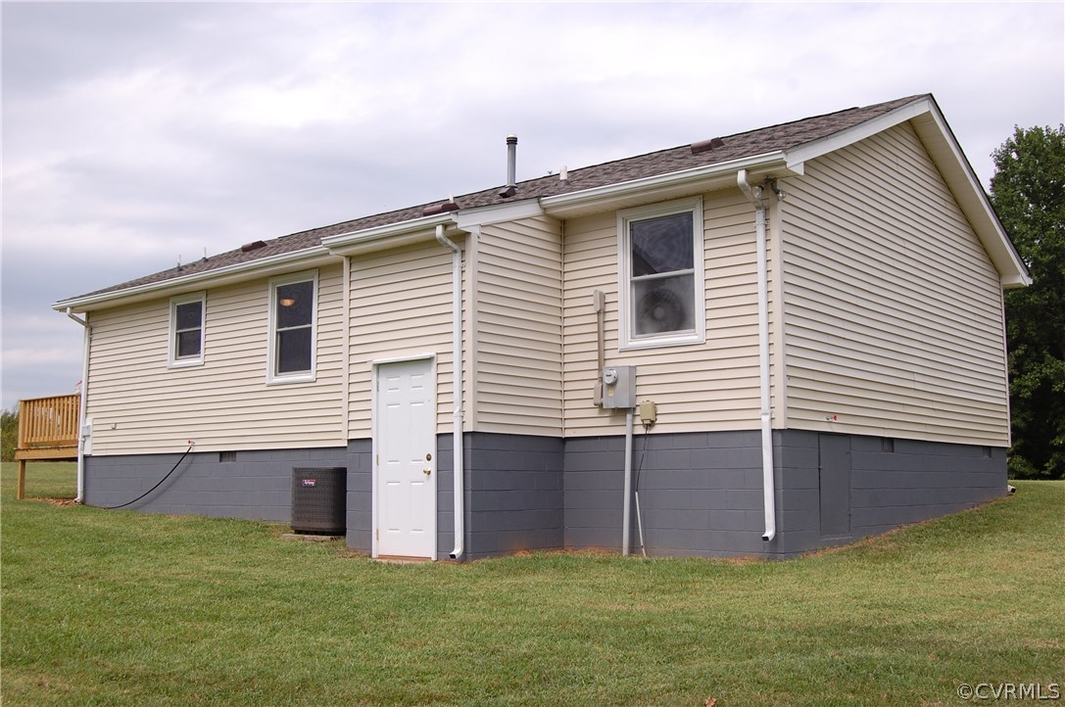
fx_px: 1152
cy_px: 354
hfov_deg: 49.6
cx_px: 532
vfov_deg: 34.1
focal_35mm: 39
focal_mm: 26
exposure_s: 1/400
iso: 200
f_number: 10
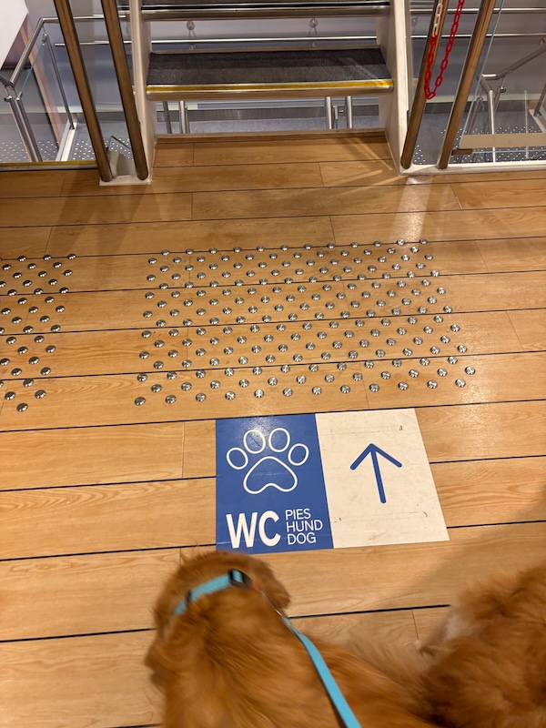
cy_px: 364
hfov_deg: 53.1
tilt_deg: -52.8
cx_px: 273
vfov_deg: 67.3
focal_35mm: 26
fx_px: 547
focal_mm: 5.96
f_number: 1.6
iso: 160
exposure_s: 1/60
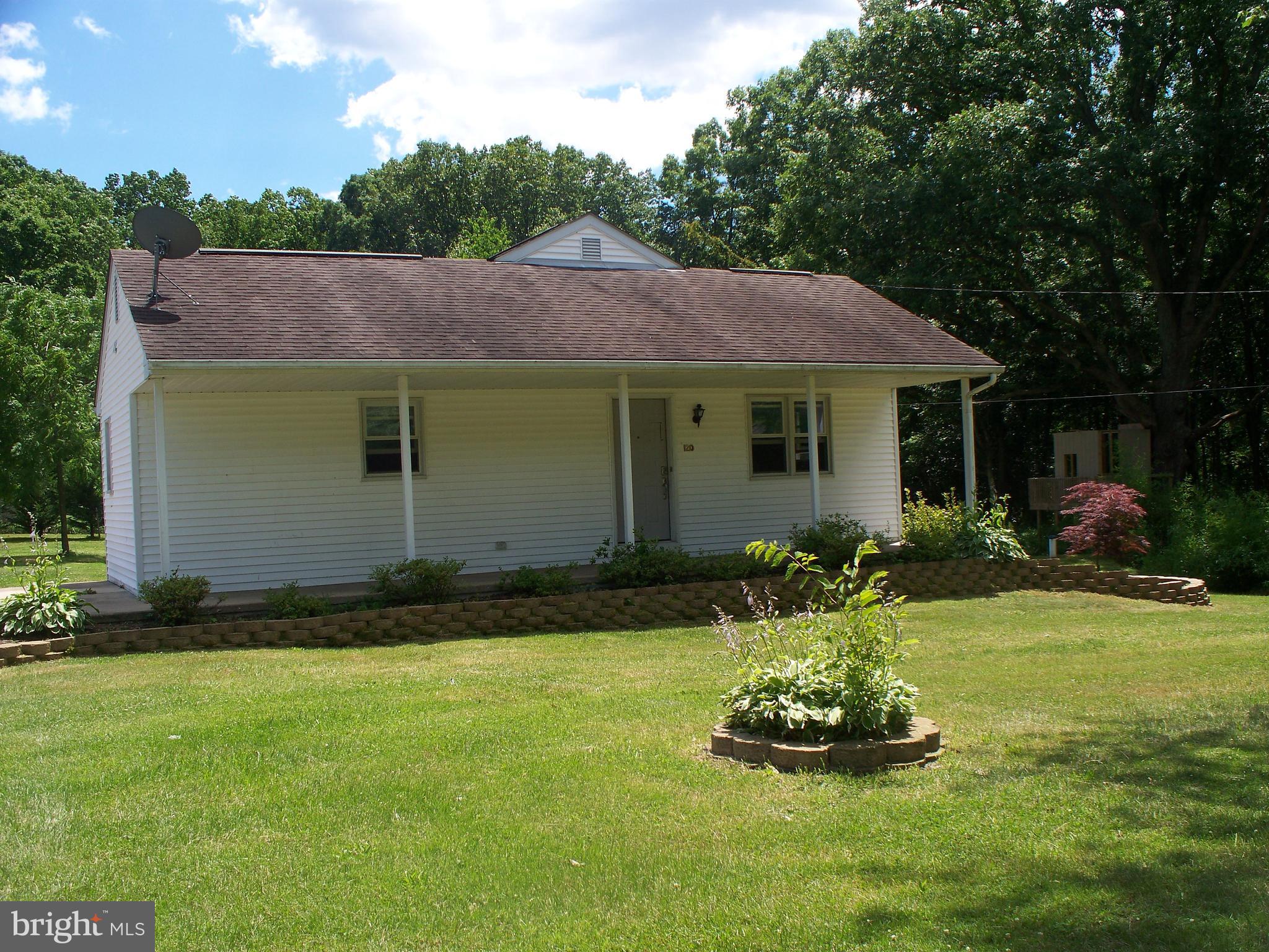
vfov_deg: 39.7
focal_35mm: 36
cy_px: 476
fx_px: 1320
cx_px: 634
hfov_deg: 51.4
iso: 64
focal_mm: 7.54
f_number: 5
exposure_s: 1/250
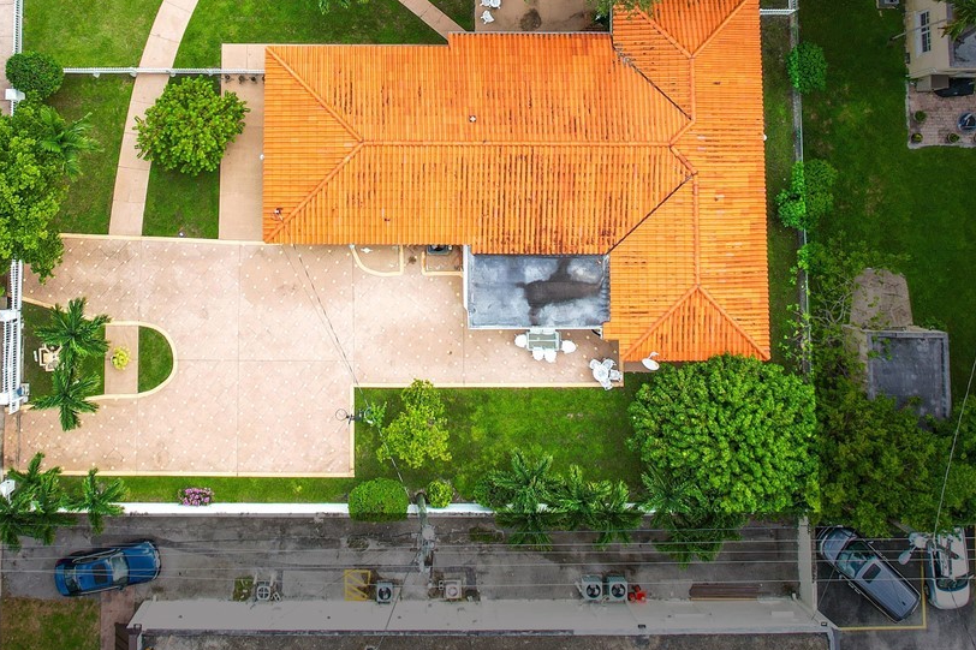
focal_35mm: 46
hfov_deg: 42.5
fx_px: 1247
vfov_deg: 28.2
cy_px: 74
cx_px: 380
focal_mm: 8.38
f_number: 2.8
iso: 110
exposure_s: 1/640
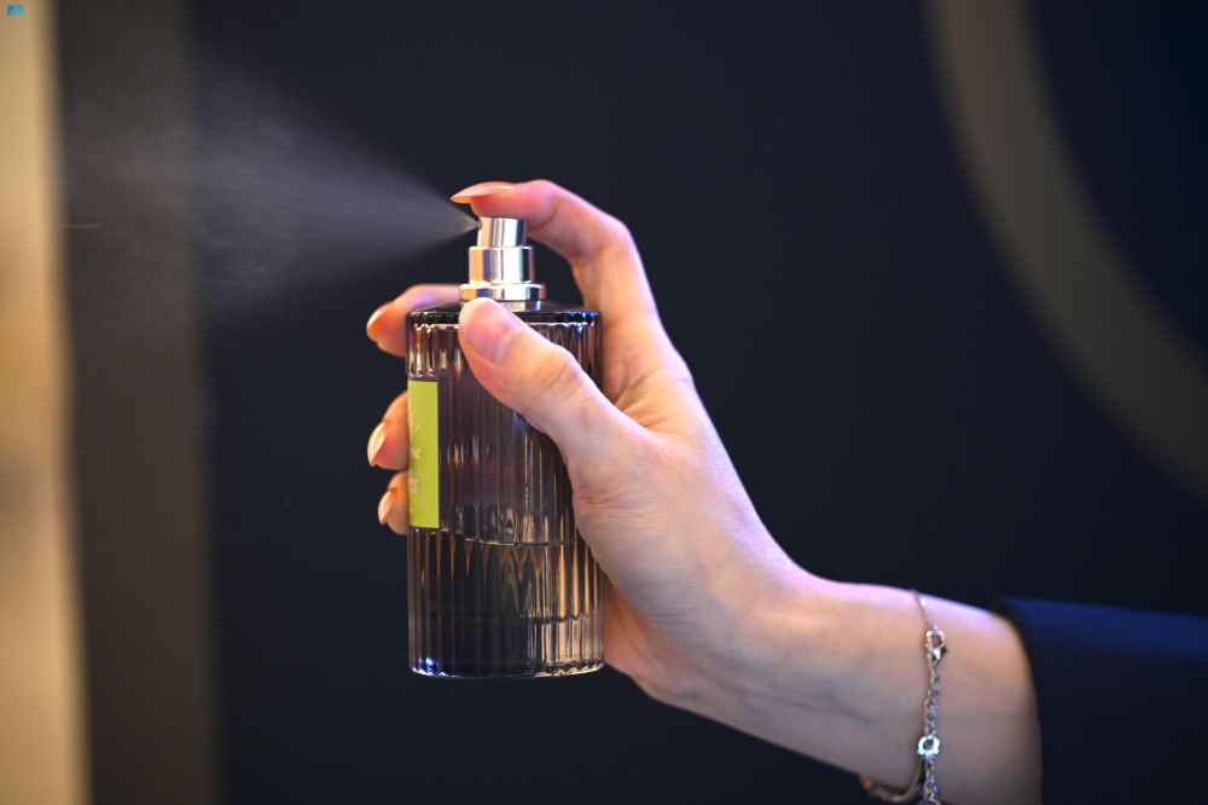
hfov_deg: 14.2
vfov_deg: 9.5
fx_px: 4864
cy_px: 402
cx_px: 604
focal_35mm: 145
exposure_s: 1/320
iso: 1000
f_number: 2.8
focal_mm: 145
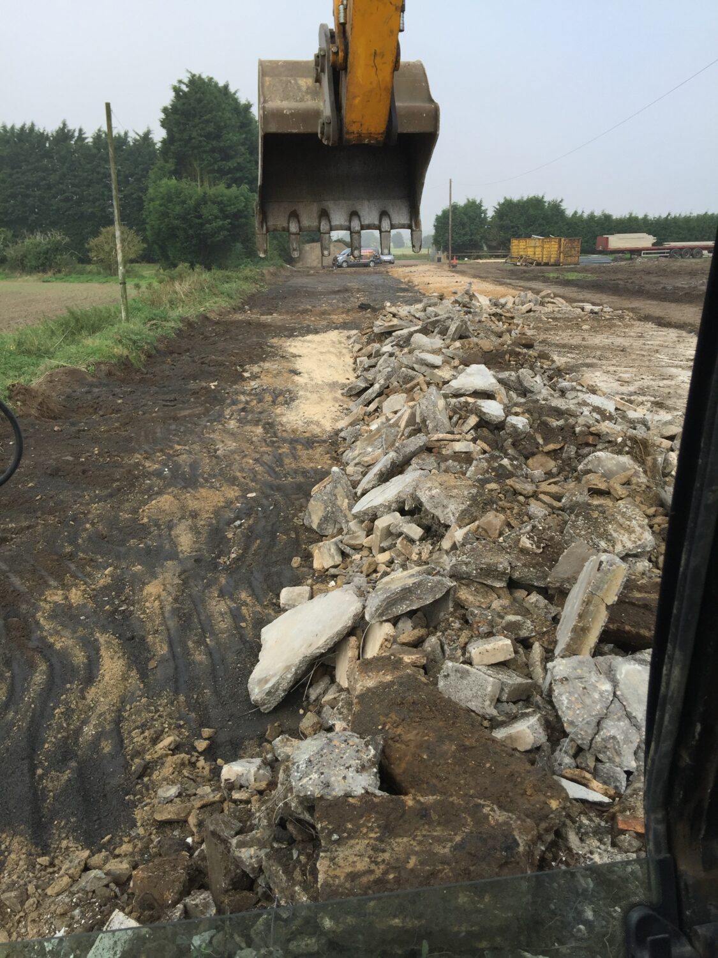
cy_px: 479
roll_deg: +0.8
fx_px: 802
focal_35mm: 29
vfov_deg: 61.7
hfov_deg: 48.2
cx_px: 359
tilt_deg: -15.4
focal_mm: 4.15
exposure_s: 1/1276
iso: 32
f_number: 2.2
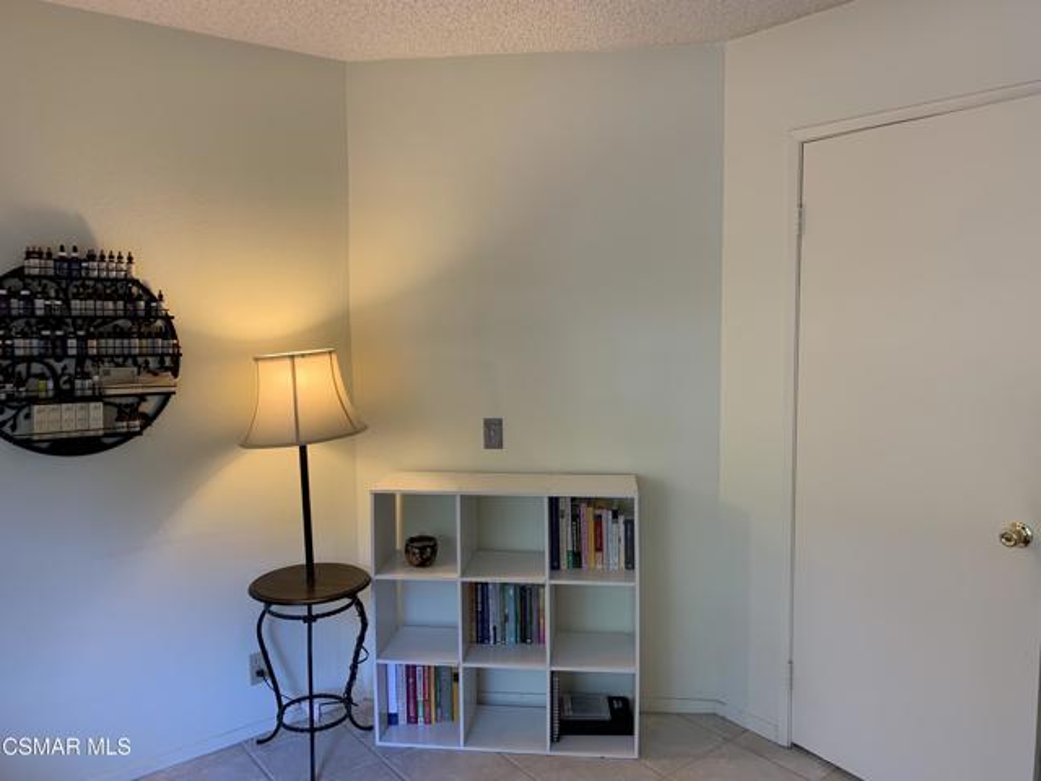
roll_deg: +0.2
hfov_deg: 67.3
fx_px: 782
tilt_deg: -4.2
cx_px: 520
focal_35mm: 26
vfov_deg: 53.1
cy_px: 390
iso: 64
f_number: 1.8
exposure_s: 1/60
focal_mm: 4.25
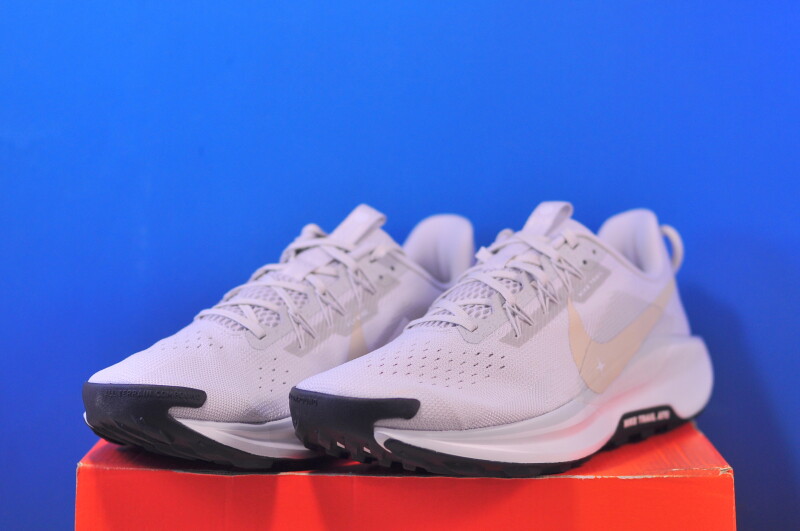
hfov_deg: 27.0
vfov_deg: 18.1
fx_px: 1664
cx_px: 400
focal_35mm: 75
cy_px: 266
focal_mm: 50
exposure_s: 1/320
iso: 250
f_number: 2.5
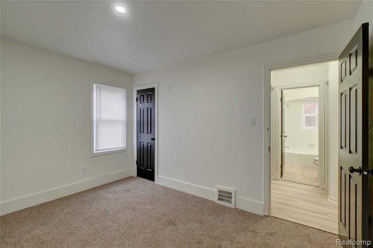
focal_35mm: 15
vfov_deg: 77.3
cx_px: 186
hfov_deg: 100.4
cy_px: 124
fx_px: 155
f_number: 8
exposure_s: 1/10
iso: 400
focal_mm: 10
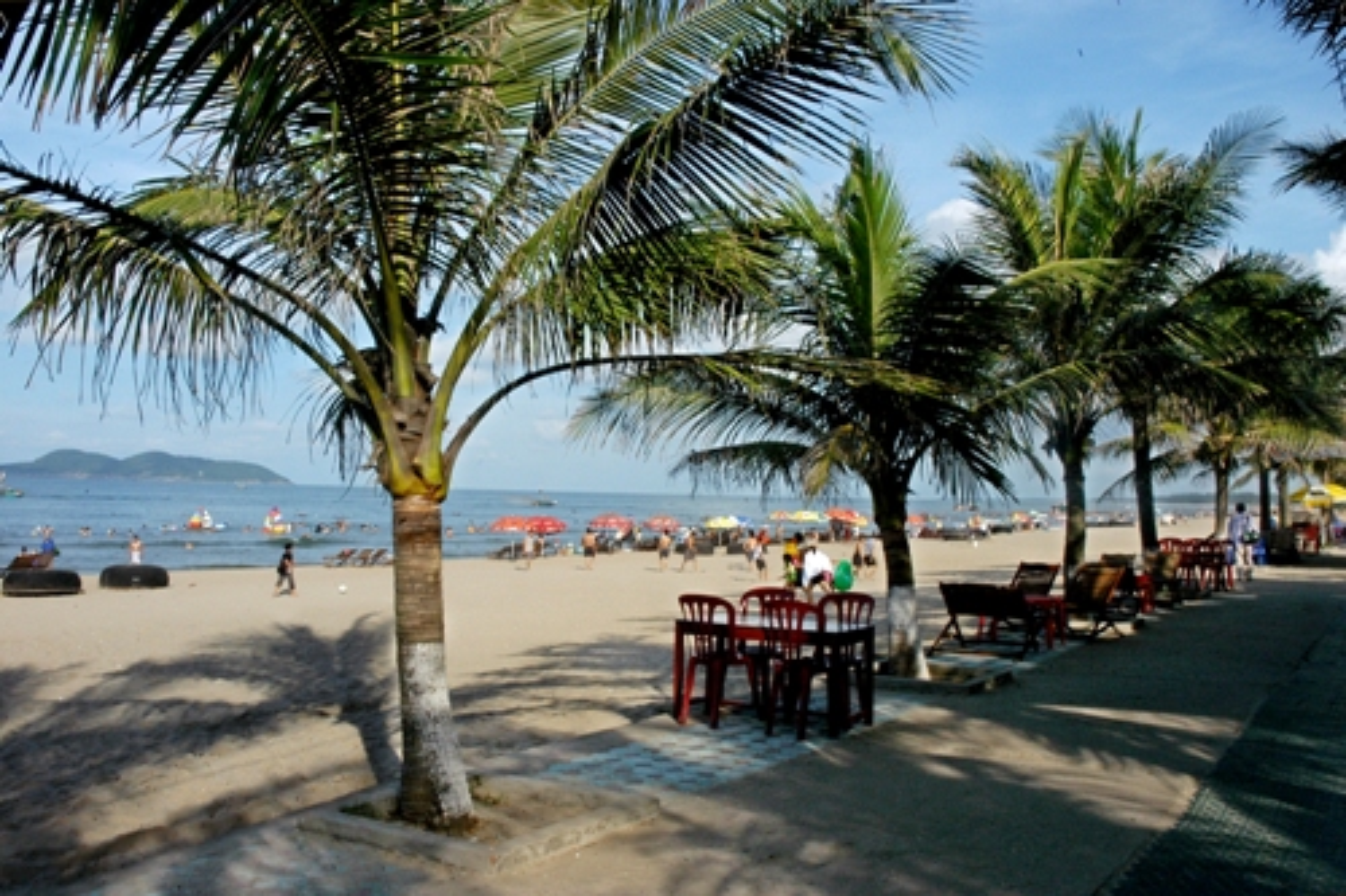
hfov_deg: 57.2
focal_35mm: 33
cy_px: 448
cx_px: 673
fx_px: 1233
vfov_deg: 39.9
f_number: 20
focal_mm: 22
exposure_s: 1/125
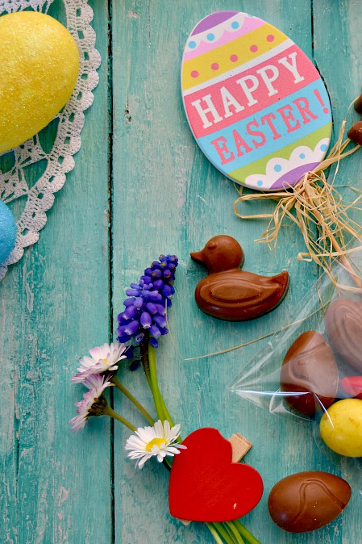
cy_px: 274
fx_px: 1237
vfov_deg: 24.8
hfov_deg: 16.3
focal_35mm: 82
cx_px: 369
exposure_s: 1/125
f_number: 4.8
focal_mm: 36
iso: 100
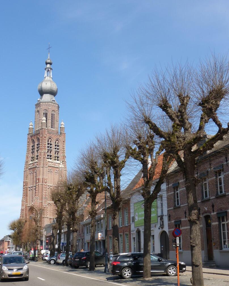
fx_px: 381
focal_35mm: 45
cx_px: 115
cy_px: 152
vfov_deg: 41.1
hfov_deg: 33.4
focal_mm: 7.4
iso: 100
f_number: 3.9
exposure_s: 1/640
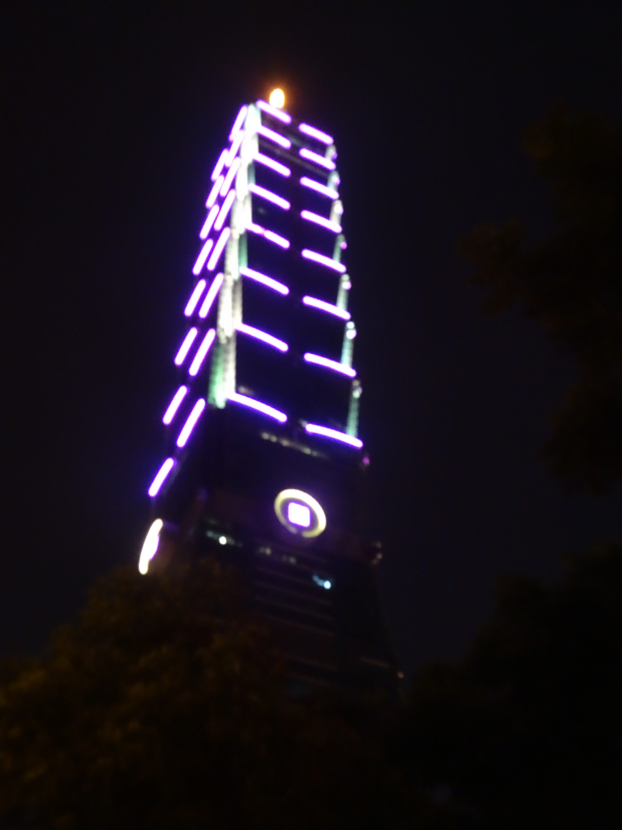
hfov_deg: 48.2
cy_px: 415
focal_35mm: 29
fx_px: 695
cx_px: 311
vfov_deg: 61.7
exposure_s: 1/8
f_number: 3.5
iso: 1600
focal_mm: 4.92
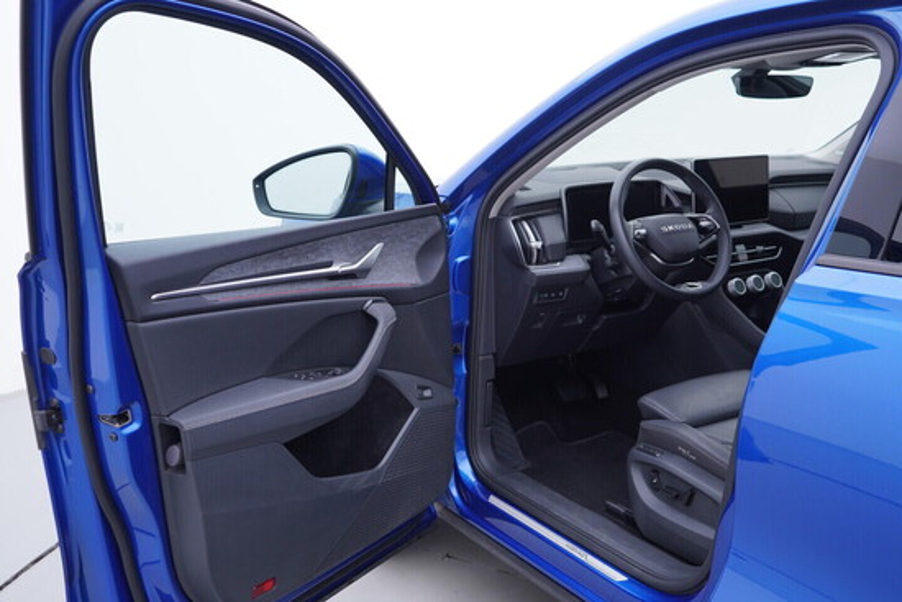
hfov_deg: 53.1
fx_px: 902
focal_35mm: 36
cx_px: 451
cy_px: 301
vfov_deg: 36.9
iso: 125
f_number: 3.2
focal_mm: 24
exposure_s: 1/50
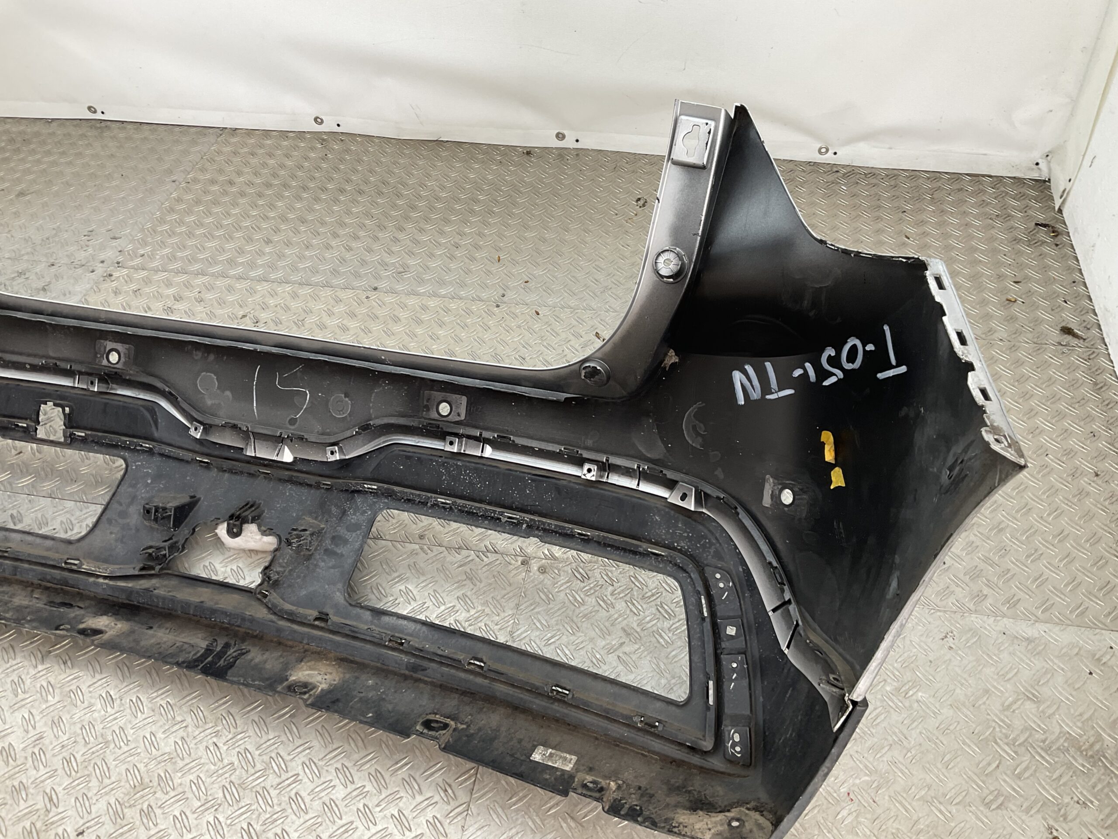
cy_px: 420
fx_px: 937
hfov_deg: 61.7
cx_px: 559
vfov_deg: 48.2
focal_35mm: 29
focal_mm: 3
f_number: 1.8
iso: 25
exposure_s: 1/100
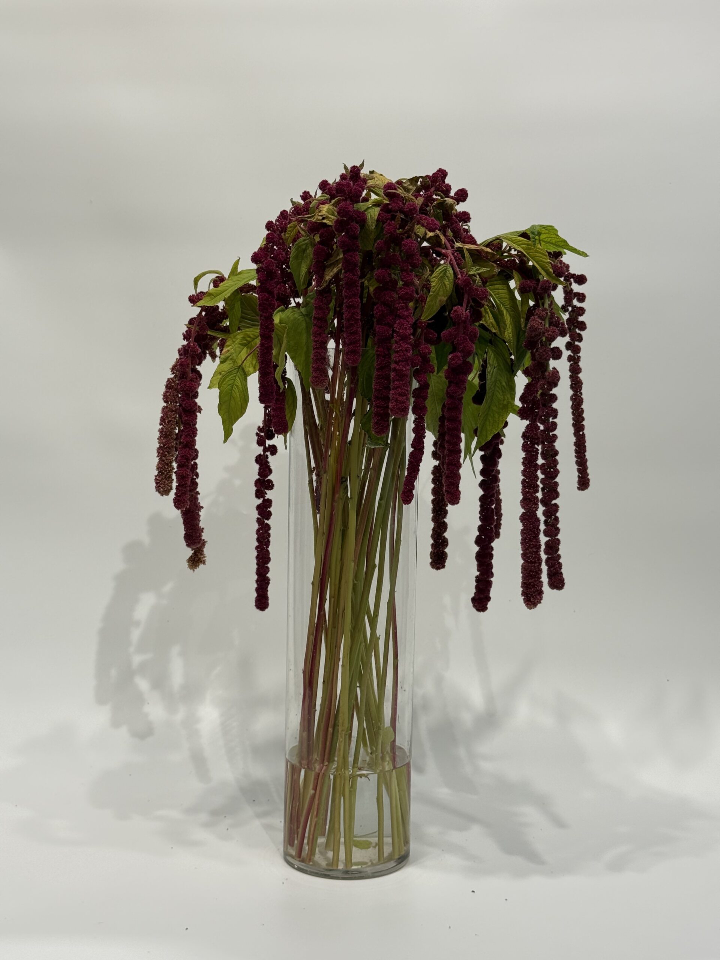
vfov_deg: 39.7
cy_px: 480
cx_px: 360
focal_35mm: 48
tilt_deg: -5.1
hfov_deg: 30.3
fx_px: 1331
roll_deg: -1.5
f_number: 1.78
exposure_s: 1/100
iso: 64
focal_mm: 6.76
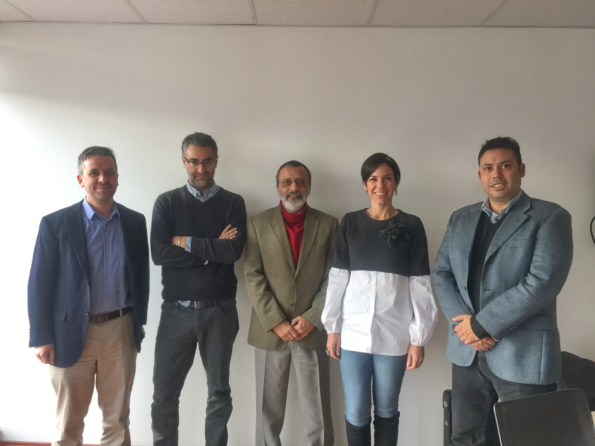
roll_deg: -1.4
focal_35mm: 29
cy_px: 223
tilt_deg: -1.9
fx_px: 498
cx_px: 298
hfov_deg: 61.7
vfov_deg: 48.2
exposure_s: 1/33
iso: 32
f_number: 2.2
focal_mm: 4.15
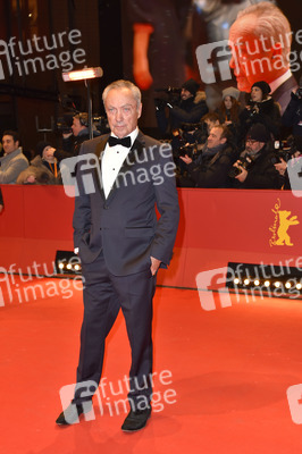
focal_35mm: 45
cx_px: 151
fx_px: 567
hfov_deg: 29.8
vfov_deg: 43.6
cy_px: 227
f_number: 5.6
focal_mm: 45
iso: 640
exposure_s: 1/80
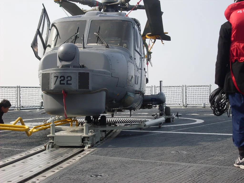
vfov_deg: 20.7
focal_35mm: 71
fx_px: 500
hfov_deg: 27.4
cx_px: 122
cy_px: 92
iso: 80
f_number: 3.7
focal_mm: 11.7
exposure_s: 1/750
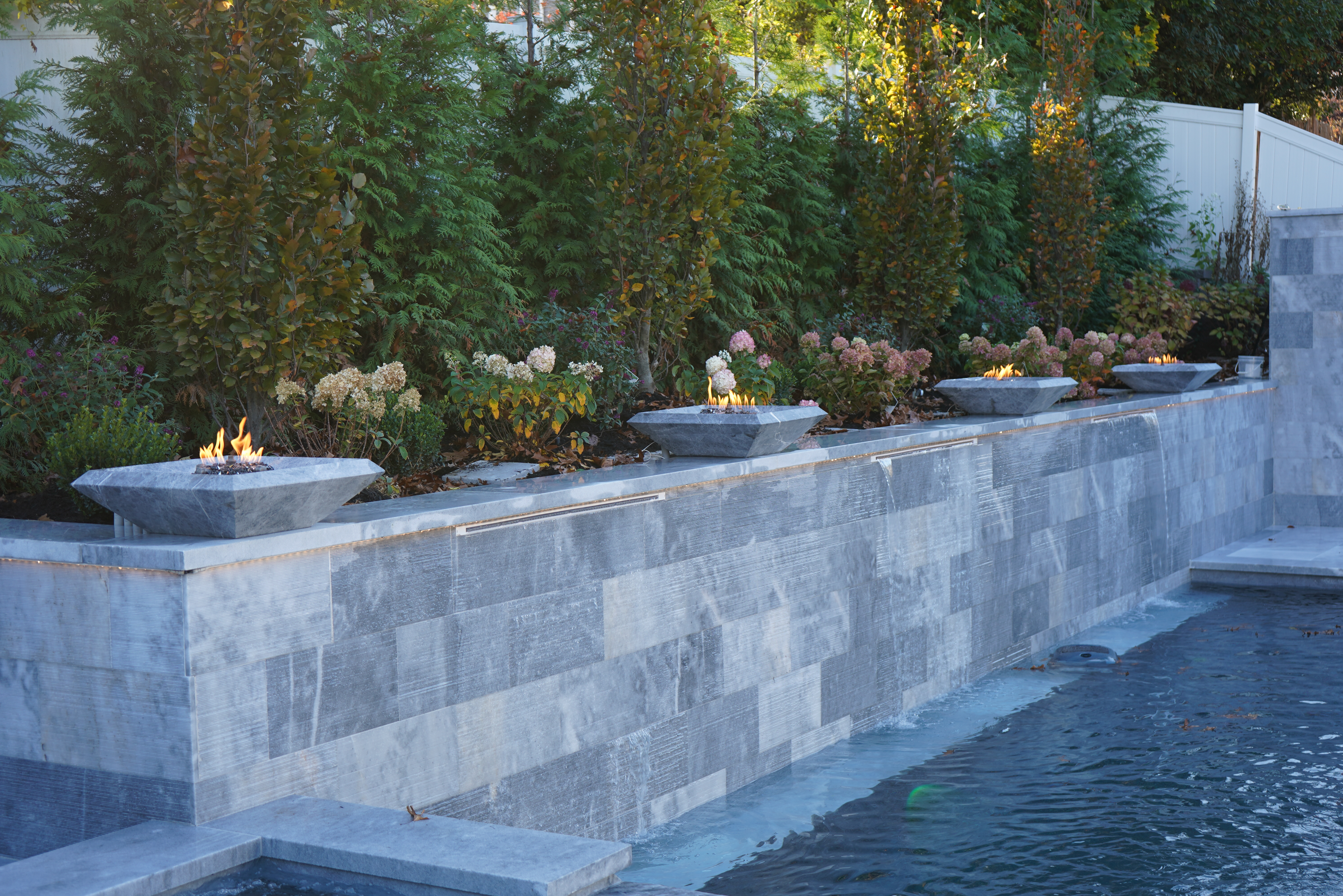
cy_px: 448
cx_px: 672
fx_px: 1791
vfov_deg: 28.1
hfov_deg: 41.1
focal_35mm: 48
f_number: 4.5
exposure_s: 1/160
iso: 160
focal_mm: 48
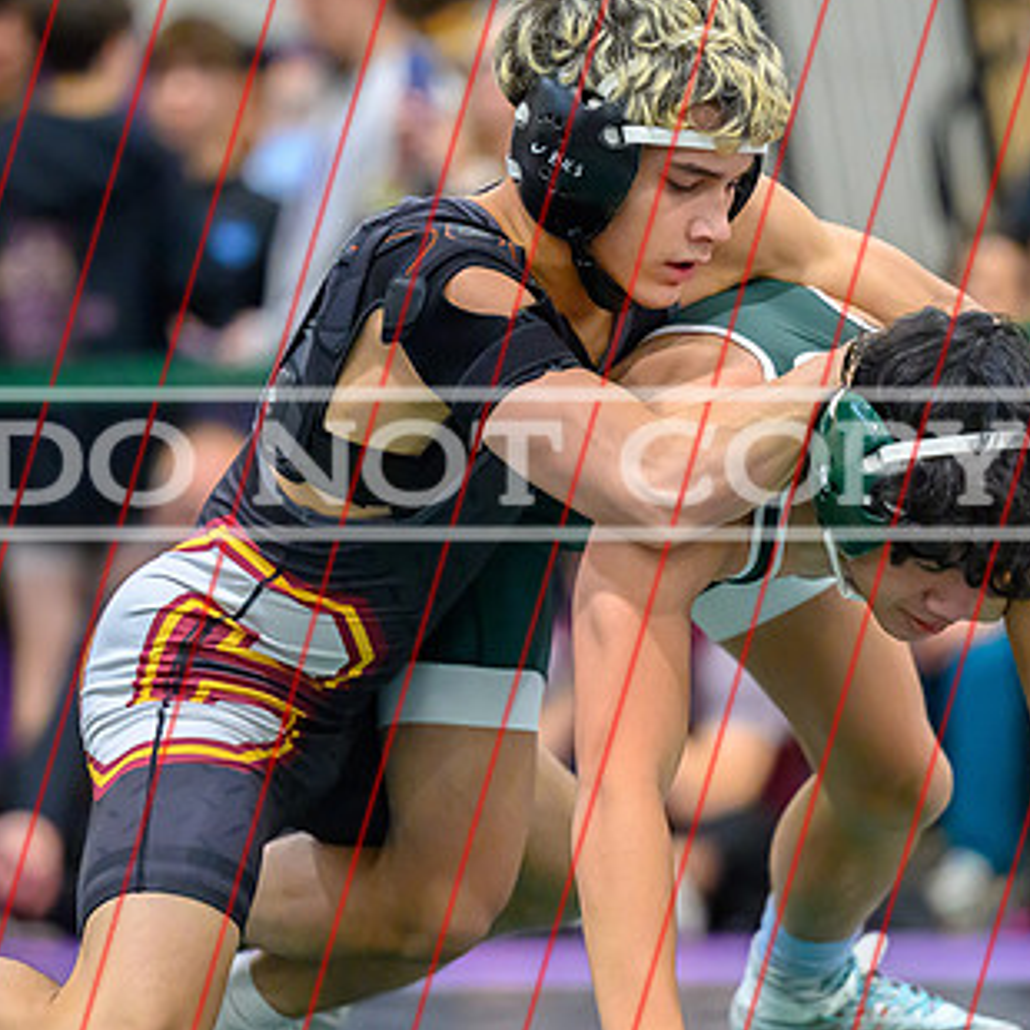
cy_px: 463
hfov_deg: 6.0
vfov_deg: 6.0
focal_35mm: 293
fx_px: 9864
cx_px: 564
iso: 8000
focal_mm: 170
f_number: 2.8
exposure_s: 1/640
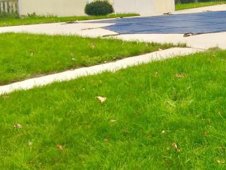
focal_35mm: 87
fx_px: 568
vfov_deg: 16.9
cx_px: 335
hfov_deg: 19.7
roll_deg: +0.5
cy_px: 44
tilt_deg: -6.2
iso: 32
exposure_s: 1/148
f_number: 2.2
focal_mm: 4.15
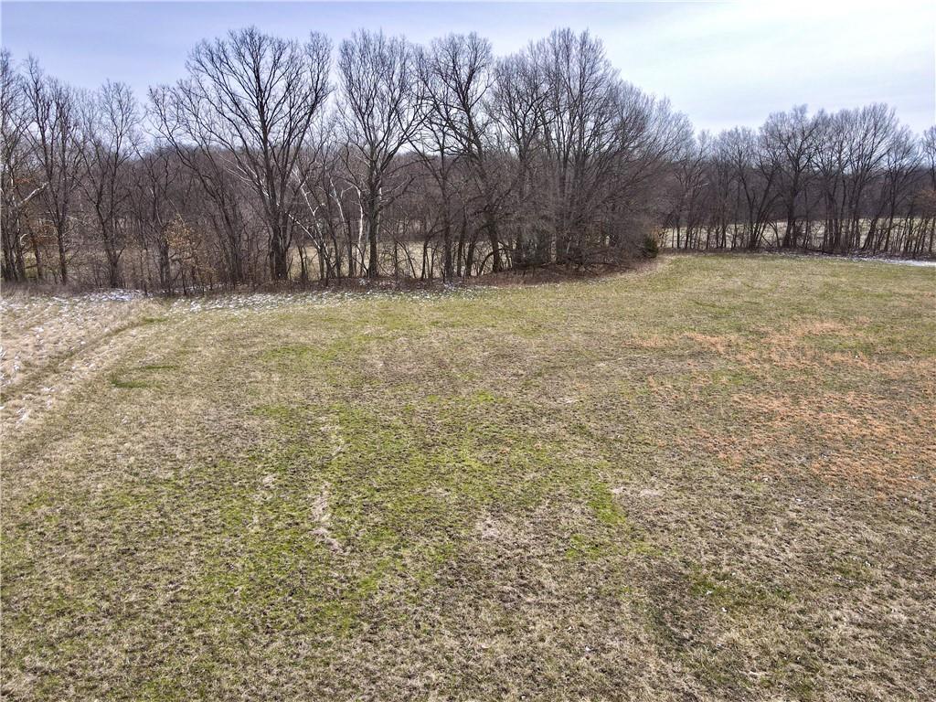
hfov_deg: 71.6
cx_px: 468
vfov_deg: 56.8
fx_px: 649
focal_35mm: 24
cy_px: 351
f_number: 2.8
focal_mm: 4.5
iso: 100
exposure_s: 1/640
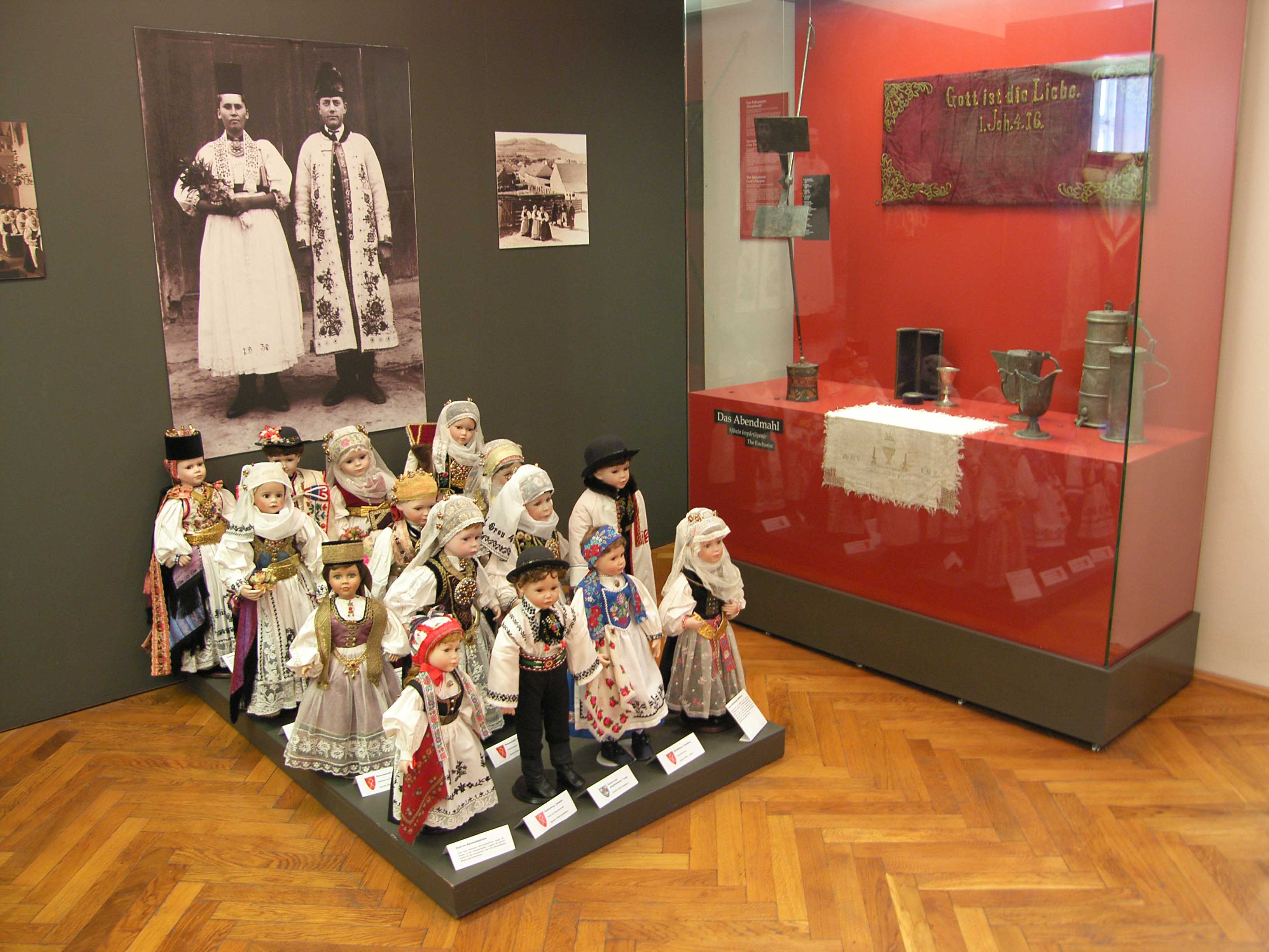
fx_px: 1026
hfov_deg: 63.4
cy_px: 476
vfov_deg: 49.7
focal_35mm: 28
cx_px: 634
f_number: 2.2
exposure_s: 1/5
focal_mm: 7.4
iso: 100
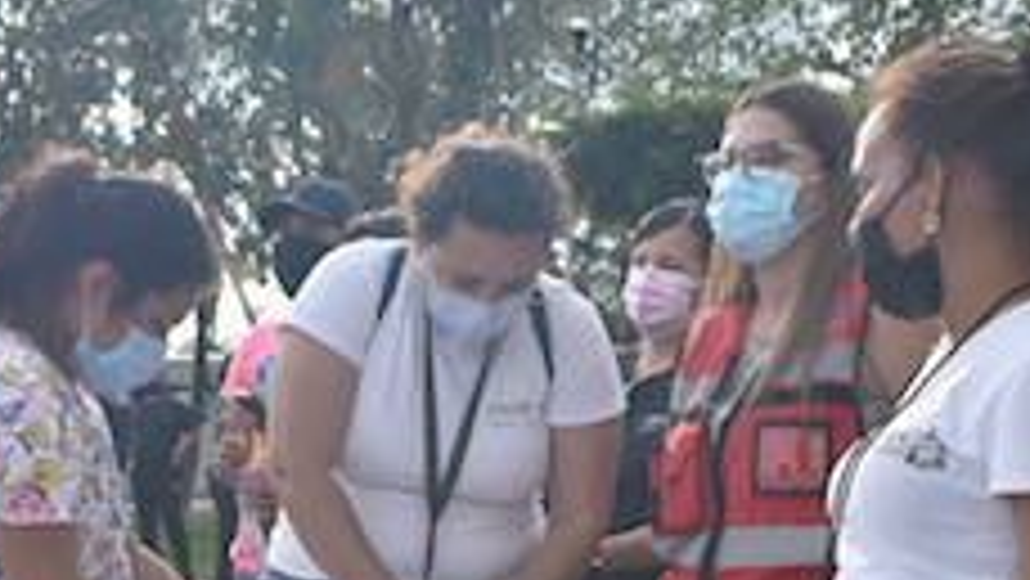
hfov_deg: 26.6
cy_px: 740
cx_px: 292
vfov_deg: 14.7
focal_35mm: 79
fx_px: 2158
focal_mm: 18
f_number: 5.6
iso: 250
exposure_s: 1/640
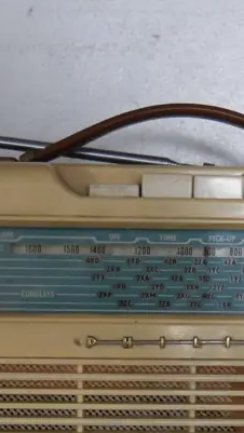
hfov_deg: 13.6
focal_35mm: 89
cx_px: 167
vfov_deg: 23.2
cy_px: 404
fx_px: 1022
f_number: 3.6
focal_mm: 16
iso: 800
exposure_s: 1/60
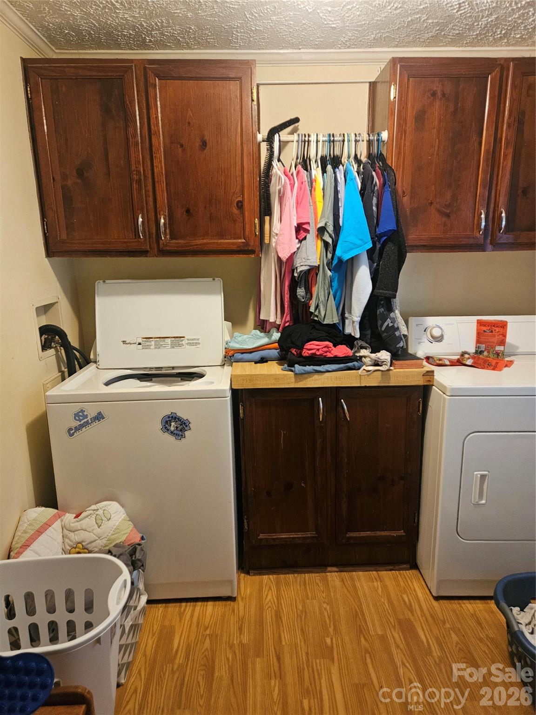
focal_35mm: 23
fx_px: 475
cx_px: 268
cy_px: 358
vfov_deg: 73.9
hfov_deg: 58.9
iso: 800
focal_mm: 5.4
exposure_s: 1/60
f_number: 1.8
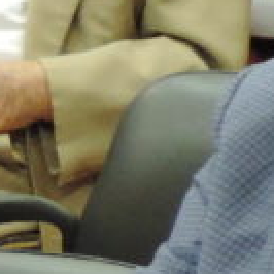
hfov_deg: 3.0
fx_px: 5194
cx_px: 894
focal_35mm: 580
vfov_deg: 3.0
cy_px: -10
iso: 800
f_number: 4
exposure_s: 1/20
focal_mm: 15.1
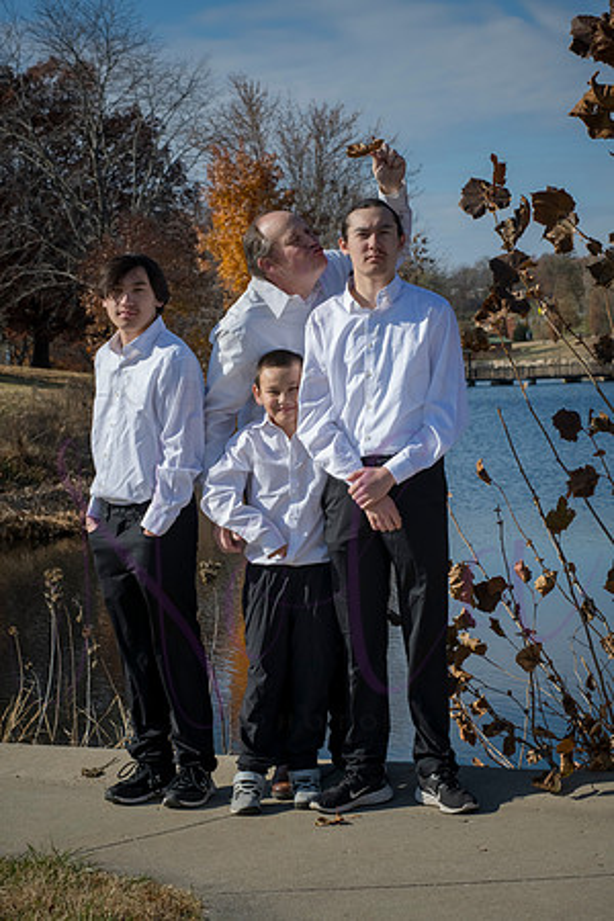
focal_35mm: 80
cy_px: 460
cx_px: 307
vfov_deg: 25.4
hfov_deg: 17.1
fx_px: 2047
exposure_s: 1/800
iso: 400
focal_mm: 80
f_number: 11
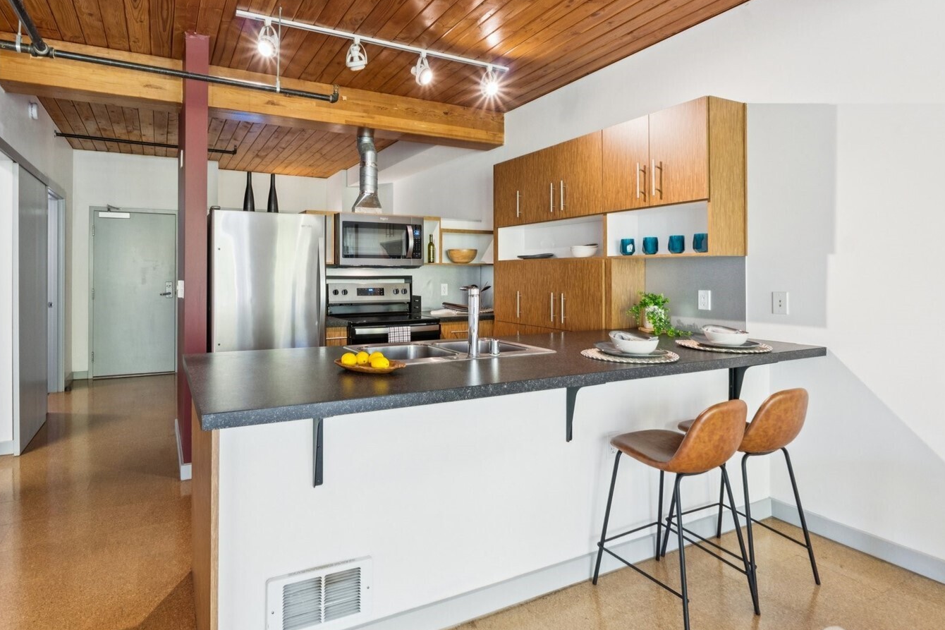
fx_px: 499
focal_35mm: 19
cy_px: 272
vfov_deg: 64.3
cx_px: 390
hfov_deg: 86.1
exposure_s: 1/3.33
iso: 250
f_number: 9
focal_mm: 10
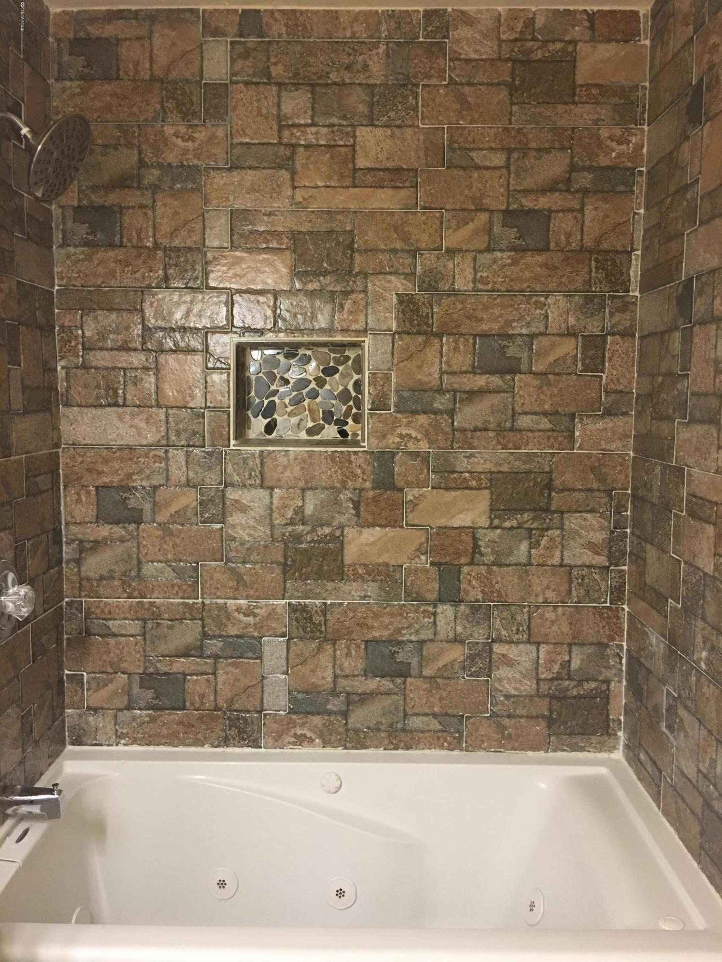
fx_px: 806
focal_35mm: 29
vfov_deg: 61.7
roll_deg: -0.7
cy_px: 481
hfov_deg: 48.2
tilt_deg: -4.8
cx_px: 361
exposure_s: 1/10
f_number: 2.2
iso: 80
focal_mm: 4.15
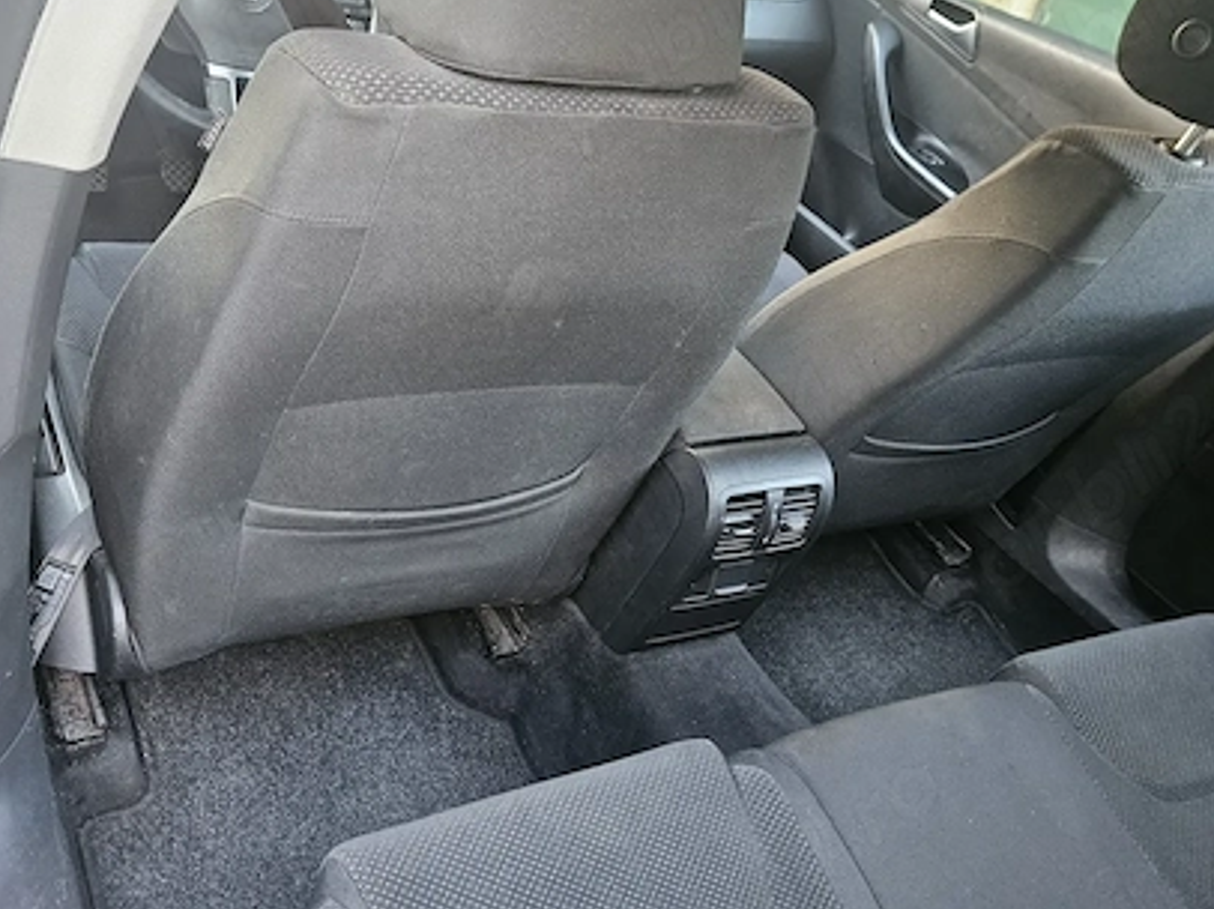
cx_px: 535
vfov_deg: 41.7
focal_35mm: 34
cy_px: 481
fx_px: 1192
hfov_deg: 53.9
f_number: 1.8
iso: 640
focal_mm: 5.4
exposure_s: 1/33.3
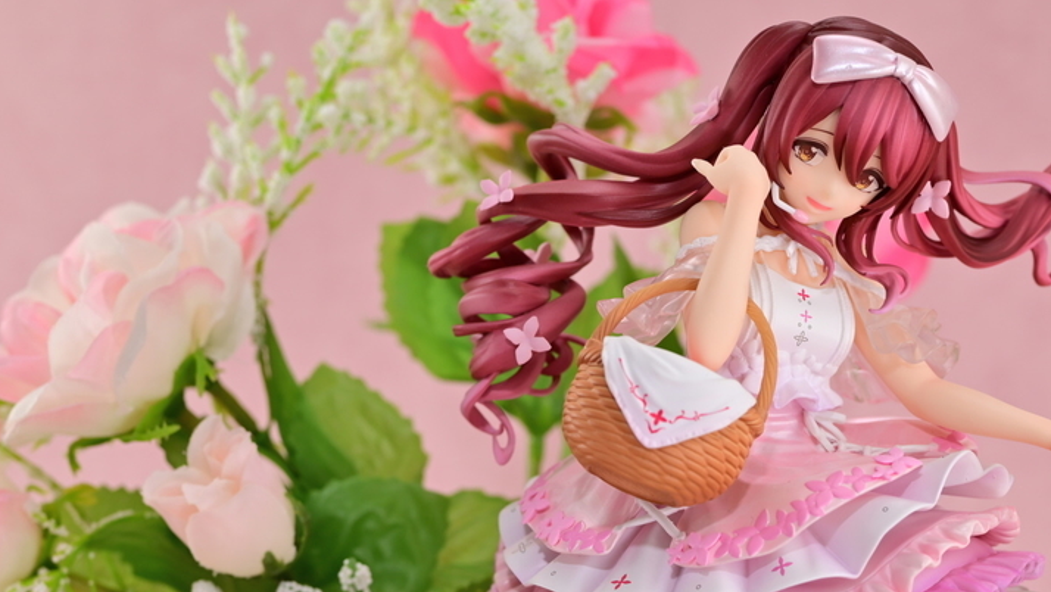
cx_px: 549
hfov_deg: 24.2
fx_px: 2453
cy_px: 510
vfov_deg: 13.7
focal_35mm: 88
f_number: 6.3
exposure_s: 1/1.3
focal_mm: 50
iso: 100
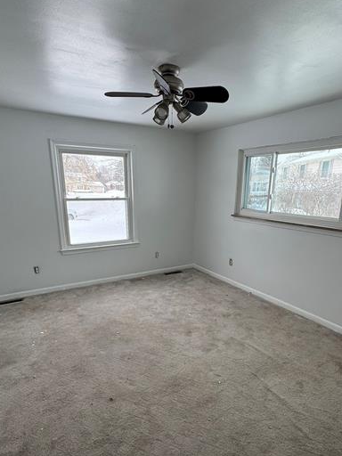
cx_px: 178
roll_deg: -3.9
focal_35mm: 21
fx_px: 277
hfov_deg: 63.4
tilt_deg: -15.1
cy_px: 265
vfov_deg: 78.4
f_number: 2.2
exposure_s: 1/120
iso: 40
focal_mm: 2.22
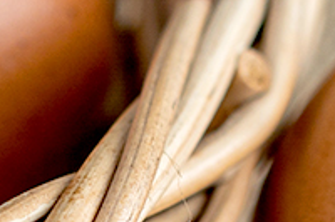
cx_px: -37
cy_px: 280
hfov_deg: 4.3
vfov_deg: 2.9
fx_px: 4463
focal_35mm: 480
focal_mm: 60
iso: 100
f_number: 5
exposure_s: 1/100
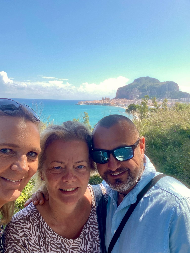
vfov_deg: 60.0
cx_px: 95
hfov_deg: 46.8
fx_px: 220
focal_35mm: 30
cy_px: 126
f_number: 2.2
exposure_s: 1/160
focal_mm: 2.71
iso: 25
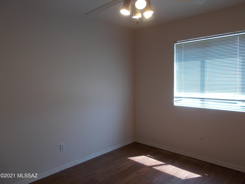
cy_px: 92
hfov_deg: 67.3
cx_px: 122
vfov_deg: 53.1
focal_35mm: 26
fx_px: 184
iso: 80
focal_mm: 4.6
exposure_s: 1/50
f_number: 3.2
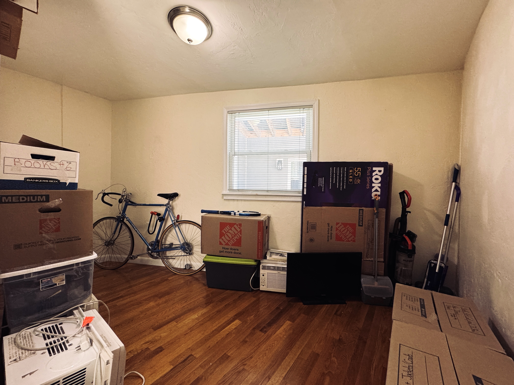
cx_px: 257
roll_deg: -0.6
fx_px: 208
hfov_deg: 102.1
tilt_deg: -1.0
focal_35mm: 14
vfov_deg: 85.7
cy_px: 192
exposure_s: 1/60
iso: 250
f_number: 2.2
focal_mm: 2.22
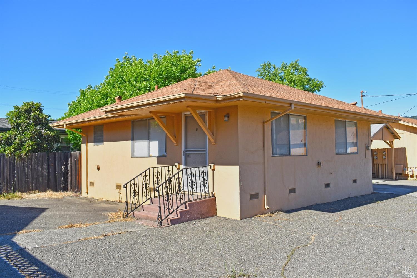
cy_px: 139
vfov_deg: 41.7
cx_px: 208
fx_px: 365
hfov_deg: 59.5
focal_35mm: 32
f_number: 8
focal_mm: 21
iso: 100
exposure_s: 1/250
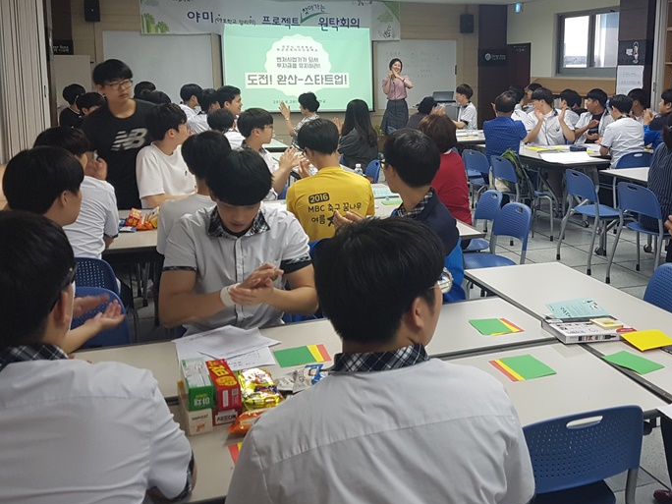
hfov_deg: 48.0
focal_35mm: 38
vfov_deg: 37.3
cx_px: 460
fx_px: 738
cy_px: 163
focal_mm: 4.2
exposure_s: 1/60
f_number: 1.7
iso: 100
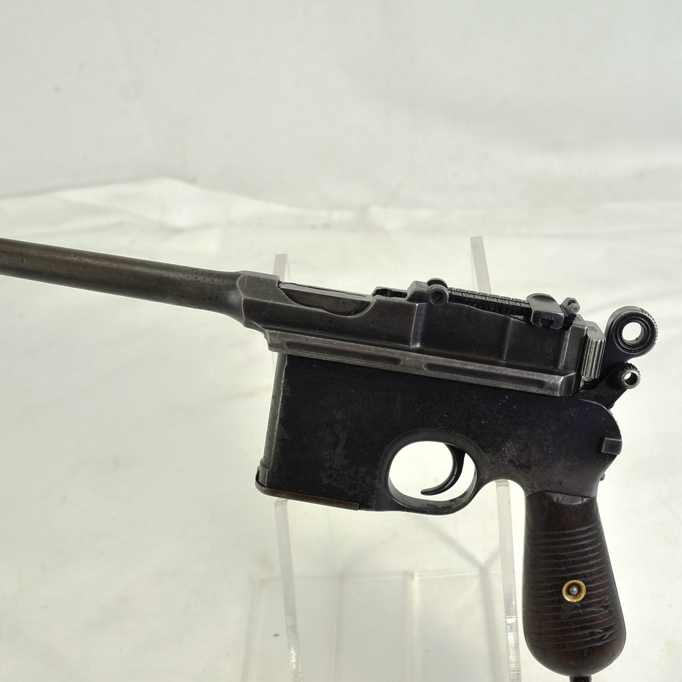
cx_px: 383
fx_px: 1465
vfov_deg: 26.2
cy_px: 373
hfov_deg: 26.2
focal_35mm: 66
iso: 200
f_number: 5.6
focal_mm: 31
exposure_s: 1/125
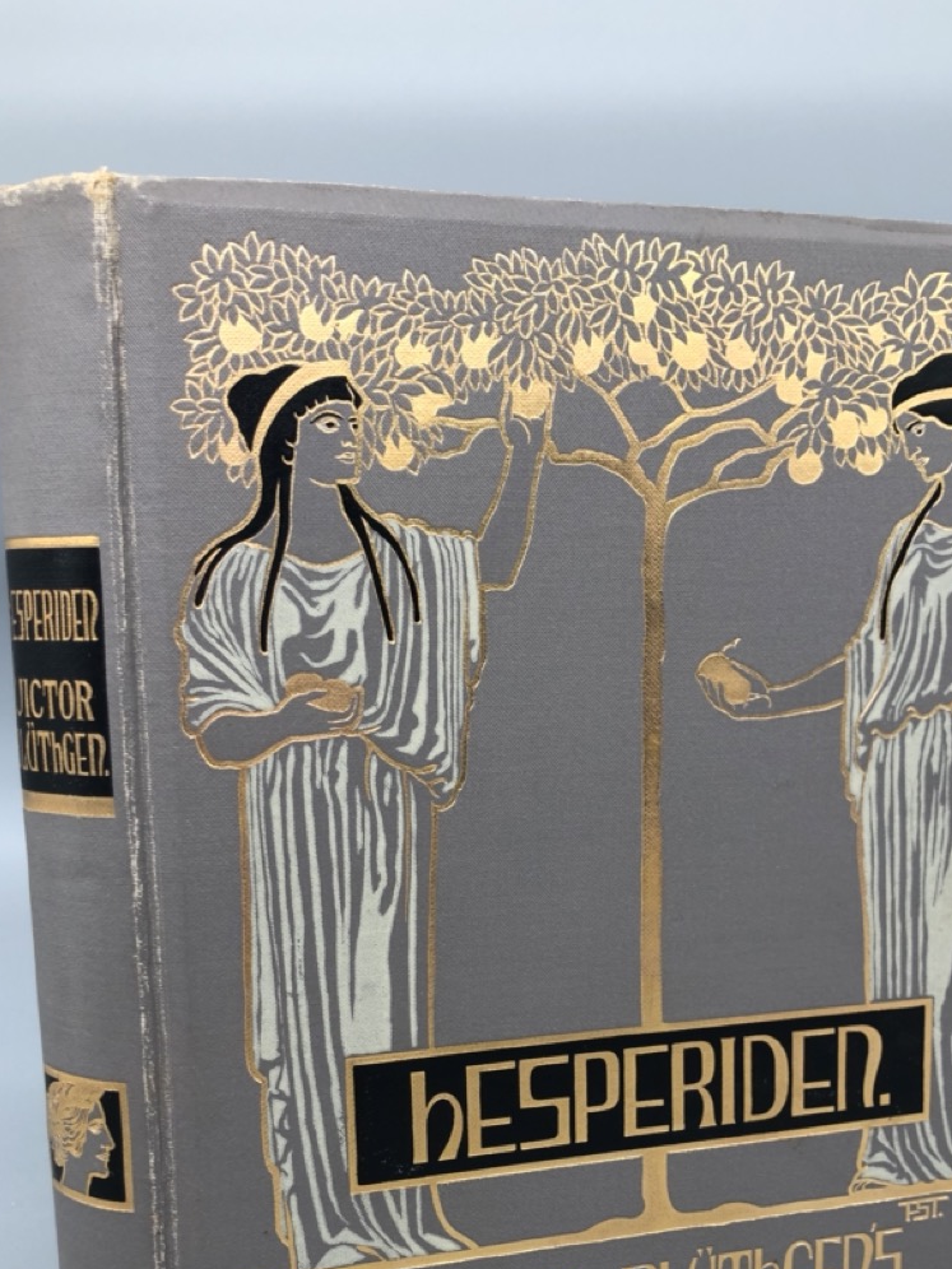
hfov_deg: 39.5
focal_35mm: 36
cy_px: 813
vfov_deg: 50.7
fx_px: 1320
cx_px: 562
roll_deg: +0.1
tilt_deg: -9.2
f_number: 1.8
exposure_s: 1/75
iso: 25
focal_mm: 3.99
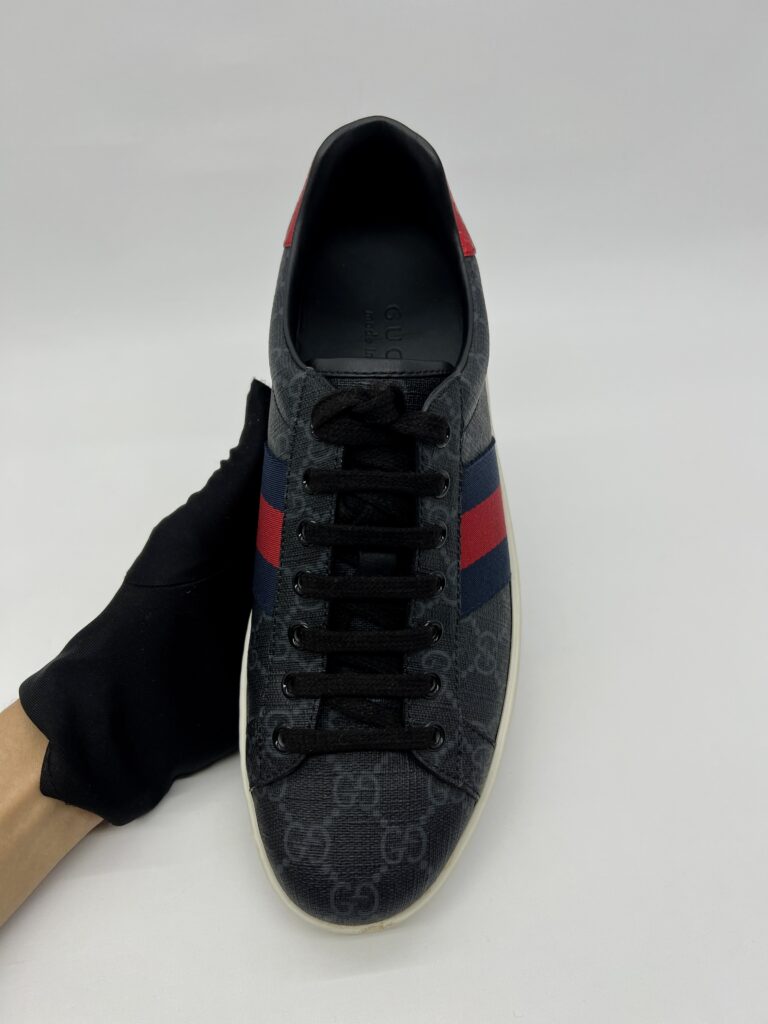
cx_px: 384
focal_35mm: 26
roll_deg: +0.2
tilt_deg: -42.1
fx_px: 769
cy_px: 512
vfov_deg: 67.3
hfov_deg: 53.1
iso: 50
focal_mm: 5.7
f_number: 1.5
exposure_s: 1/346
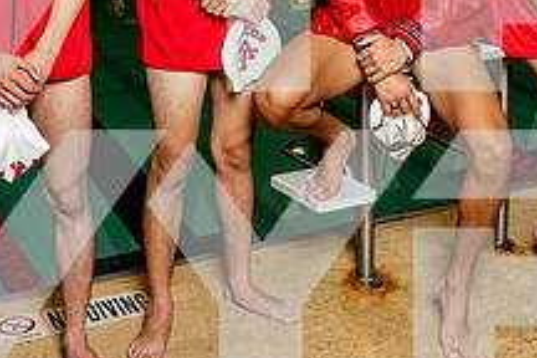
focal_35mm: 68
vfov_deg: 19.1
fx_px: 1014
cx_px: 371
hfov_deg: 29.4
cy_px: -45
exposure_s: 1/250
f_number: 8
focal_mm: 24
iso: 1600
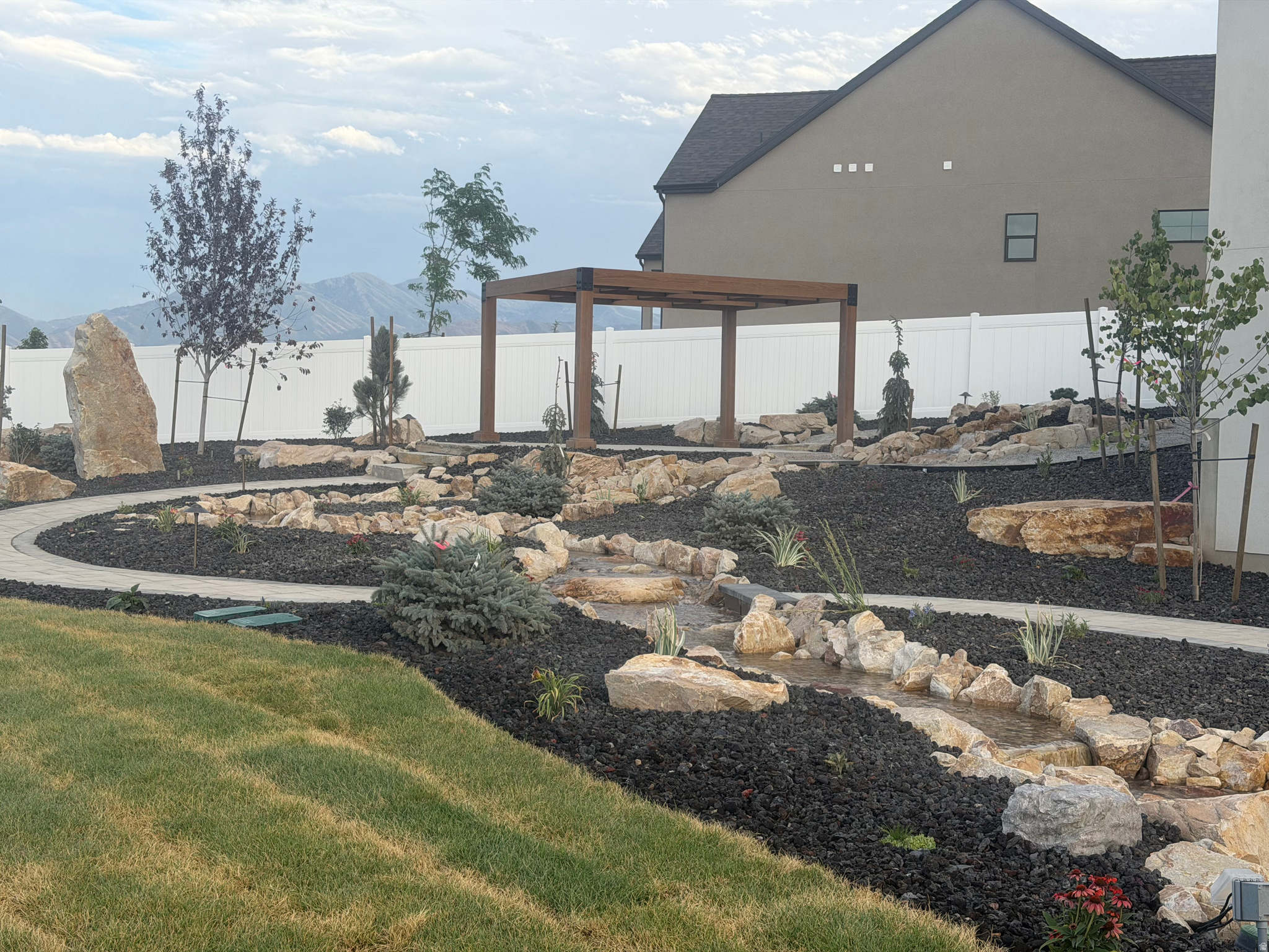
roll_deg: -0.9
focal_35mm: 48
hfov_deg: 39.7
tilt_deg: -2.4
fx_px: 1760
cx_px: 634
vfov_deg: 30.3
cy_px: 476
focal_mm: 6.76
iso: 64
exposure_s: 1/1353
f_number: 1.78
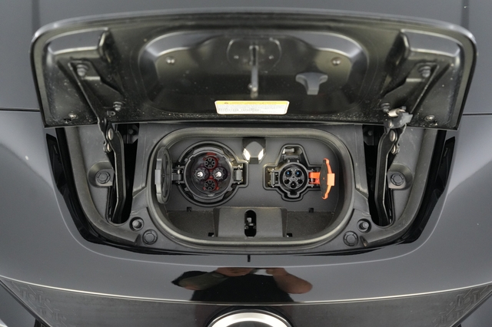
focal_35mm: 27
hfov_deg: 67.4
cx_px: 246
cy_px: 164
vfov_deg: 47.9
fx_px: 369
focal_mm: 27
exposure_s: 1/250
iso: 6400
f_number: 2.8
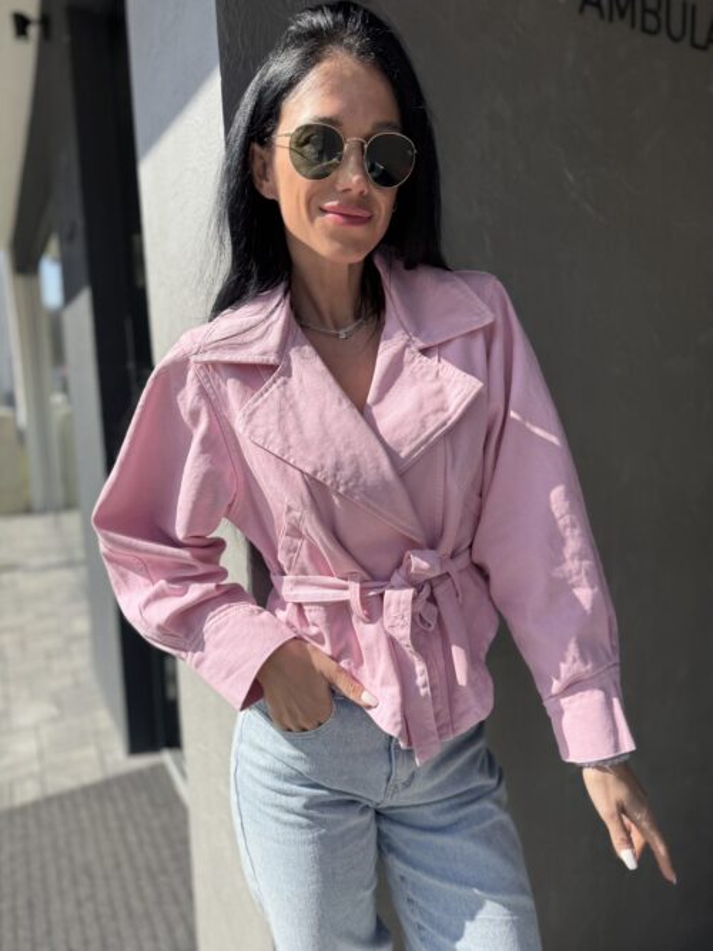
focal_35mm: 24
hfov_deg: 56.8
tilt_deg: -8.5
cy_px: 476
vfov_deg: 71.6
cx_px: 356
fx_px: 659
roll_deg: +1.3
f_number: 1.78
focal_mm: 6.76
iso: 80
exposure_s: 1/2703
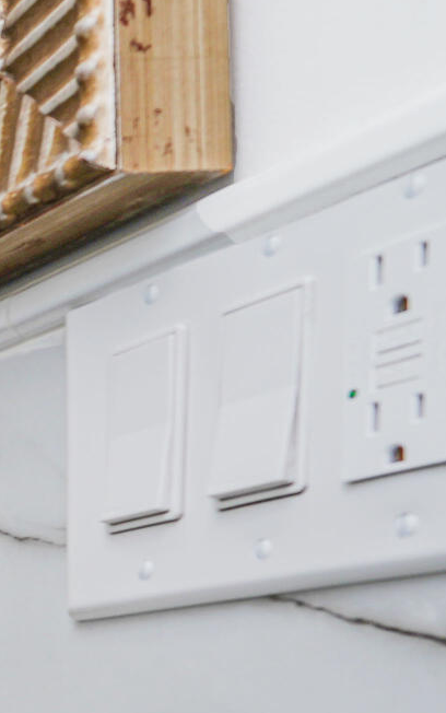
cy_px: 729
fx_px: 1457
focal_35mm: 75
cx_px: -1107
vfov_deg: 25.9
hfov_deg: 9.6
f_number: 5.6
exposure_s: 1/60
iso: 64
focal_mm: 16
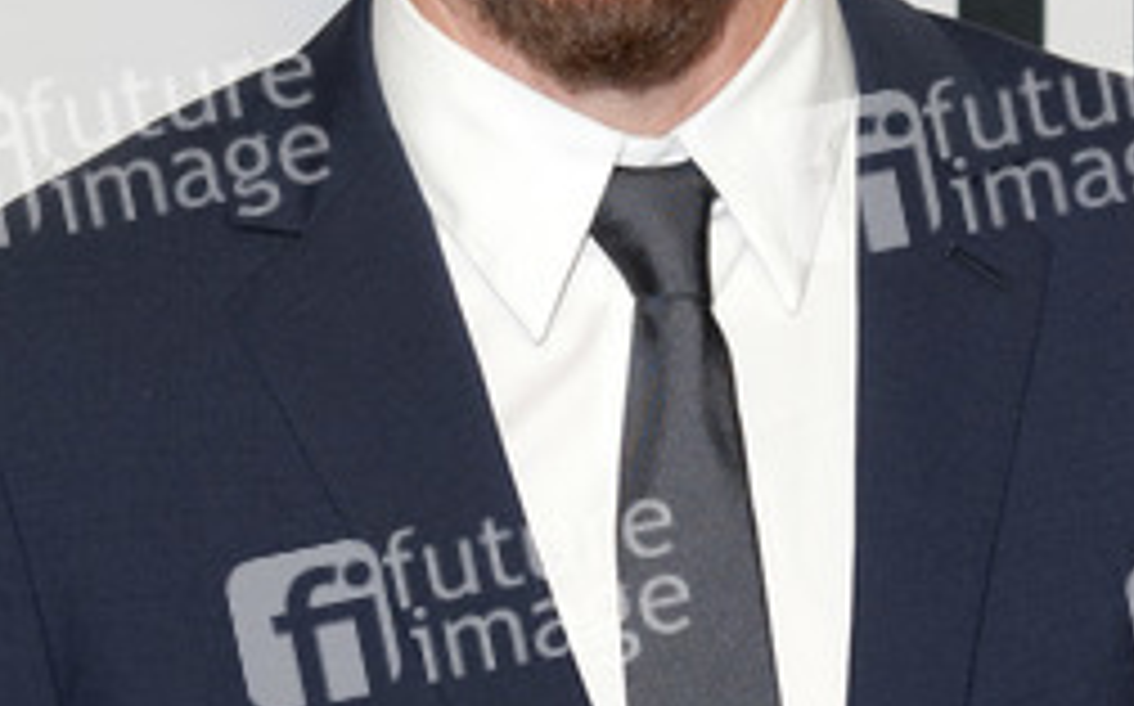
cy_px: -67
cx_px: 592
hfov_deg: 25.5
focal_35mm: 81
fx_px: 2501
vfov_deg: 15.6
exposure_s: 1/400
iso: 500
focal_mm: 50
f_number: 4
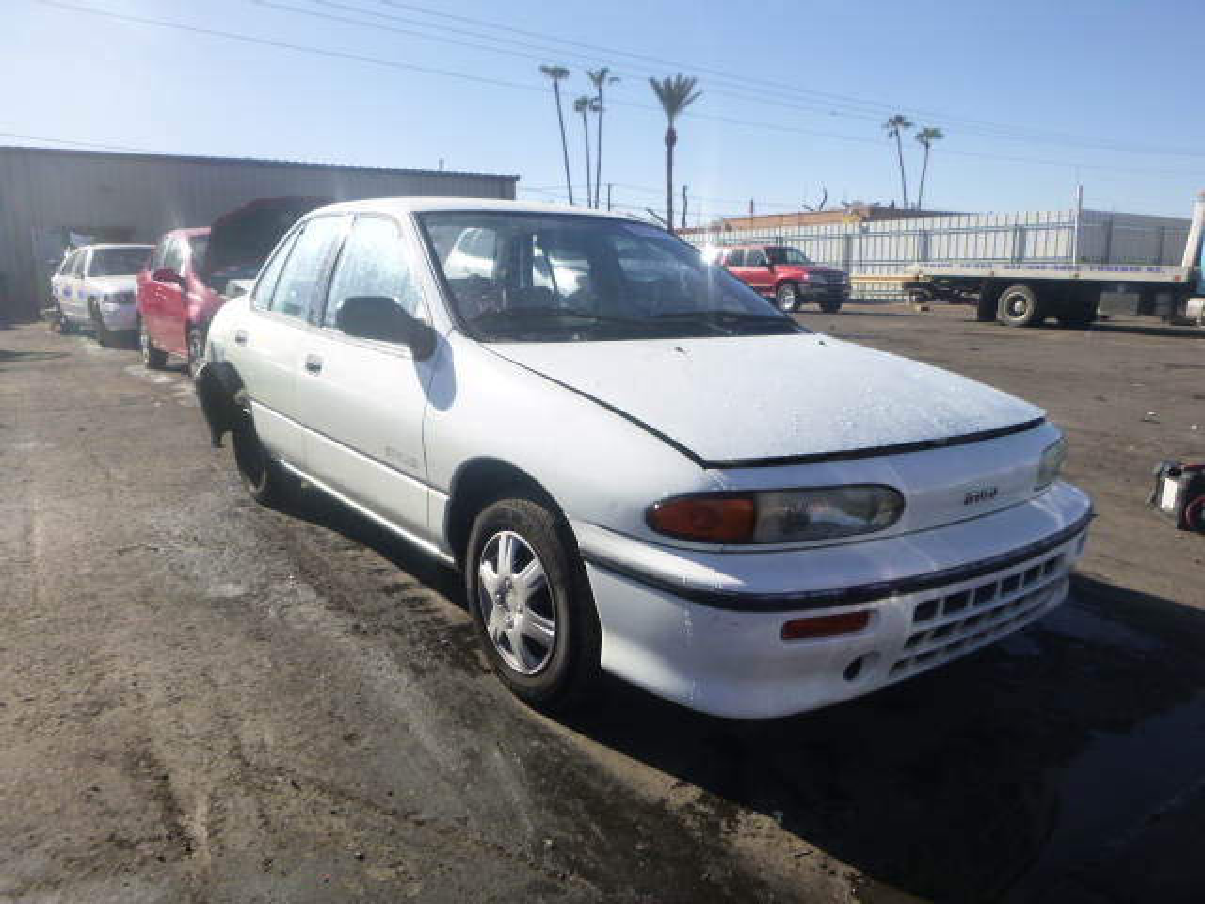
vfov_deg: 54.9
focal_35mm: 25
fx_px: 870
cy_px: 452
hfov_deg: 69.4
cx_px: 602
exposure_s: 1/500
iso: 160
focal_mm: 4.5
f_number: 3.9
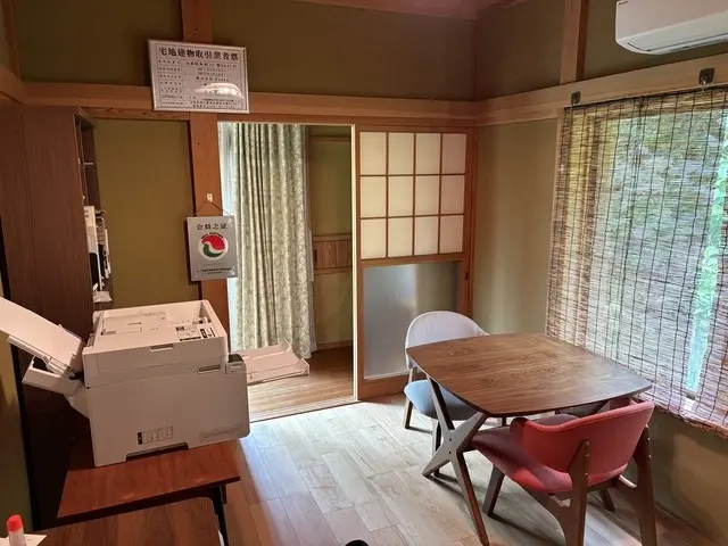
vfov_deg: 53.1
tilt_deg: -10.9
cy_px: 273
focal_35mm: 26
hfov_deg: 67.3
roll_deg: +0.4
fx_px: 547
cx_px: 364
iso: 320
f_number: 1.6
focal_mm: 5.96
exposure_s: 1/50
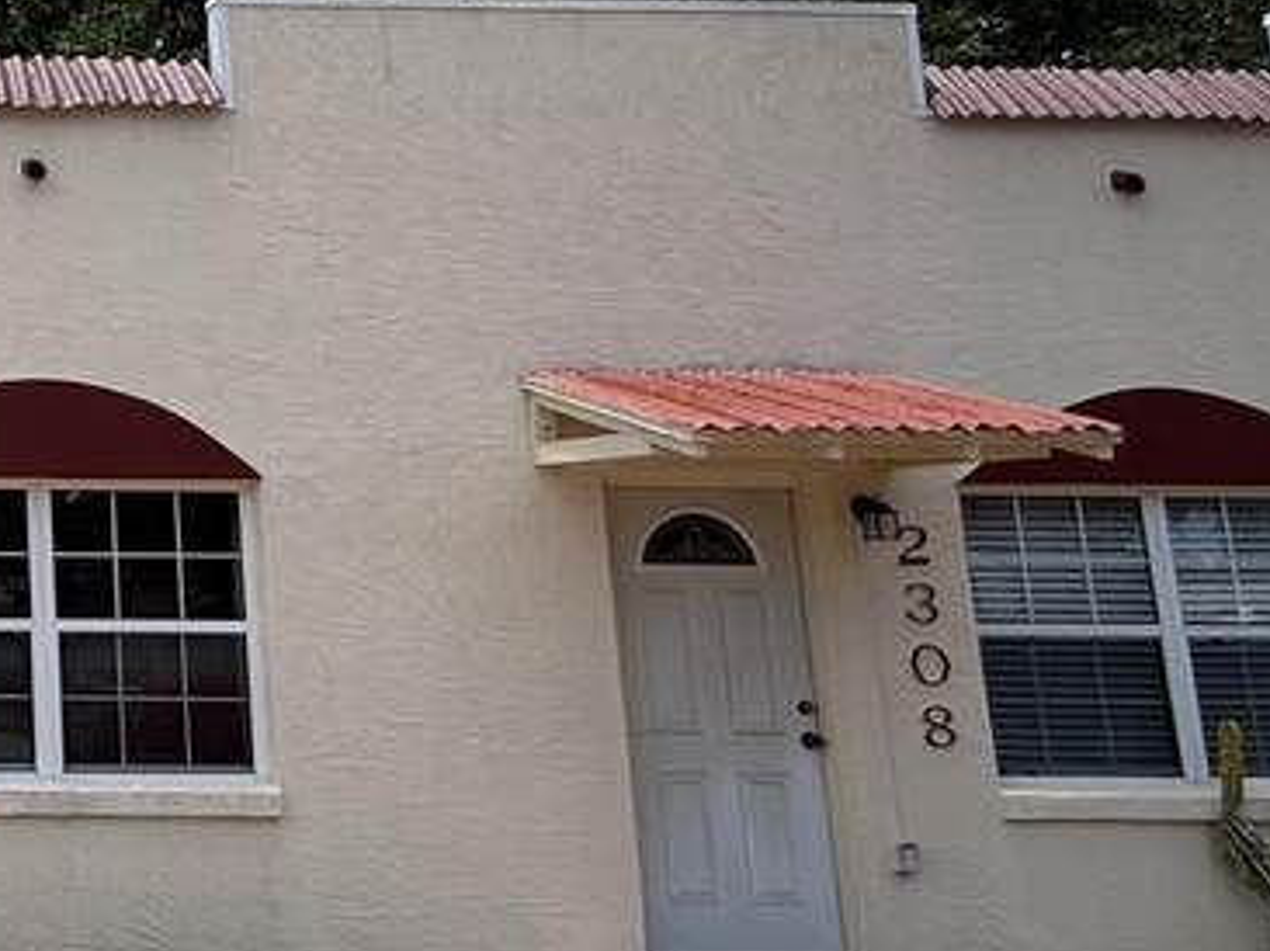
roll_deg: -0.9
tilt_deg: +11.4
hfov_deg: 30.6
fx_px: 1797
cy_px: 285
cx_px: -382
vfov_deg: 29.3
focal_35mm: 49
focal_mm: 2.22
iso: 50
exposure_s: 1/1901
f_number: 2.2
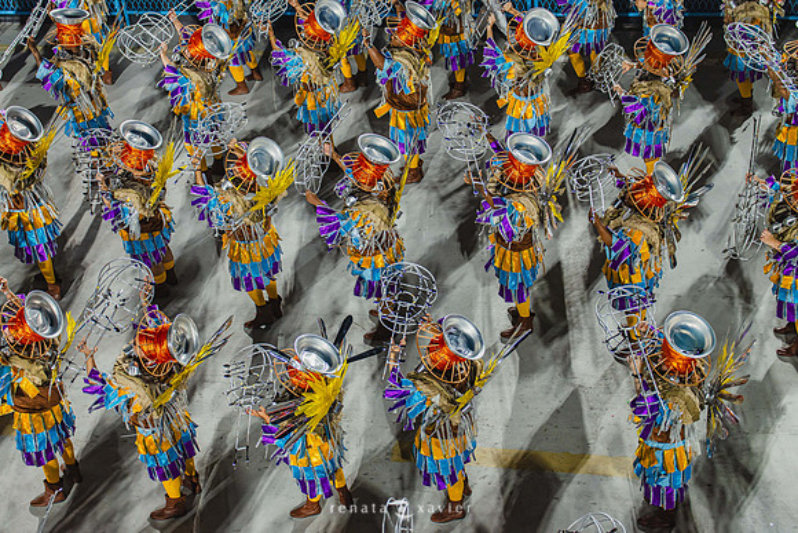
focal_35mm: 70
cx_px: 399
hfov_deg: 28.8
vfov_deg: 19.5
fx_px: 1552
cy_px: 266
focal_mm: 70
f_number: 5
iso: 1600
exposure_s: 1/320
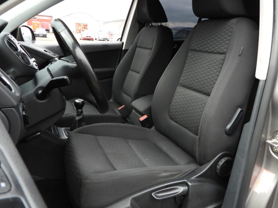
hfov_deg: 59.7
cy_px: 87
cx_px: 158
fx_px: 241
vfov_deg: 46.6
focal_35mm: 30
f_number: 2.8
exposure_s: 1/50
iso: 100
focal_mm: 4.3
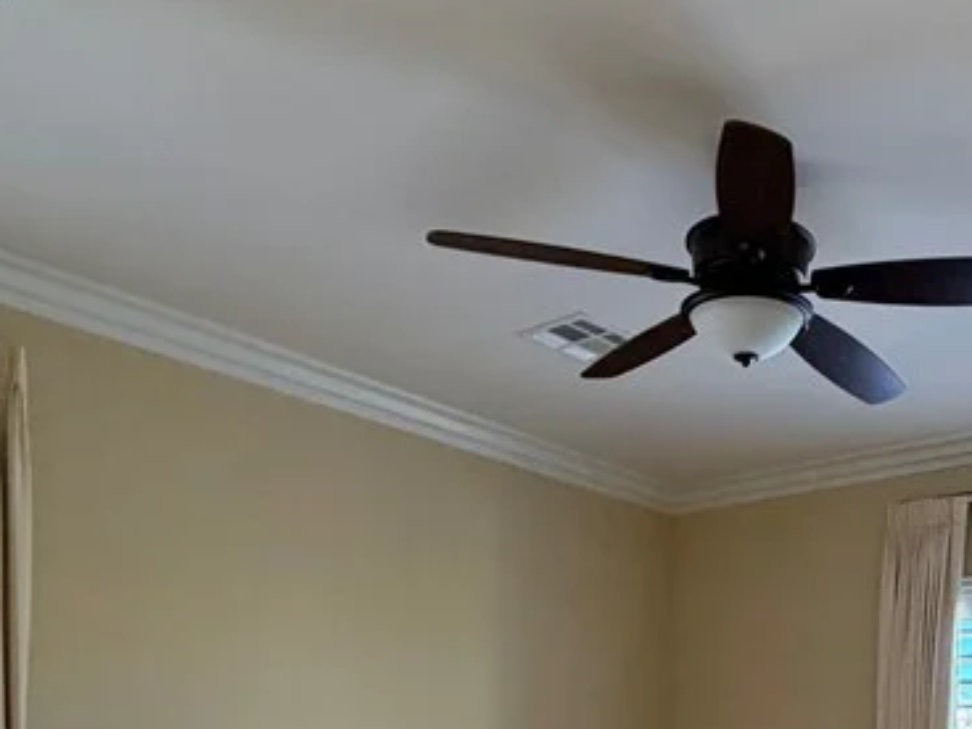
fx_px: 1095
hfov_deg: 45.5
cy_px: 790
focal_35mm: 39
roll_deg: -0.9
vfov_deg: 32.6
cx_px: 777
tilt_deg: -0.6
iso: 250
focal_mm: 2.22
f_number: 2.2
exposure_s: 1/120
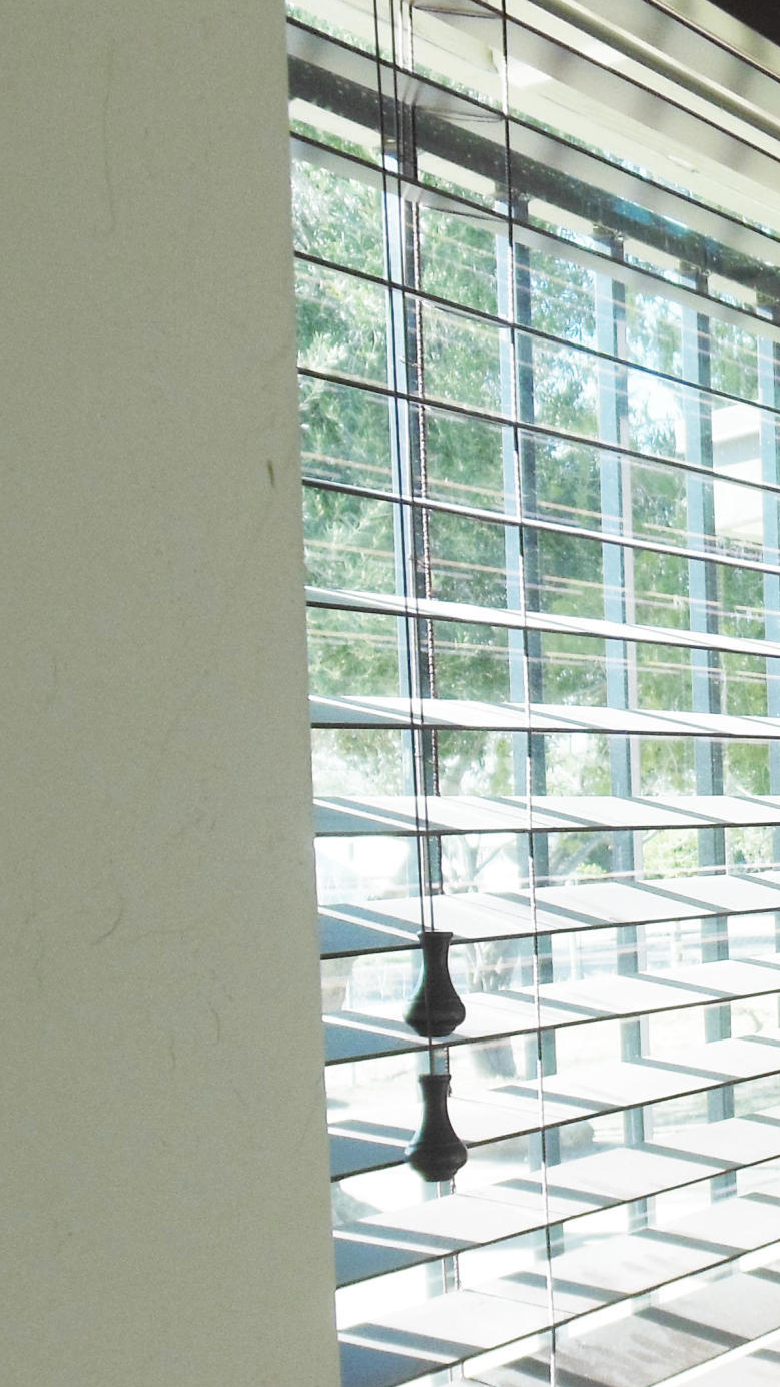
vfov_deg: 35.1
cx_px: 981
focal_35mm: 59
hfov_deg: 19.0
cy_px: 923
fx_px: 2169
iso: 125
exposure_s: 1/125
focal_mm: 4.5
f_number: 3.2
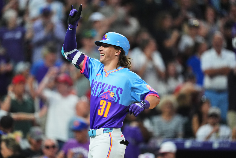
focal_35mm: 600
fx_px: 3932
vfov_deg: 2.3
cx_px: 118
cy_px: 79
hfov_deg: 3.4
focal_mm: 600
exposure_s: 1/2000
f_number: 4
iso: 4000
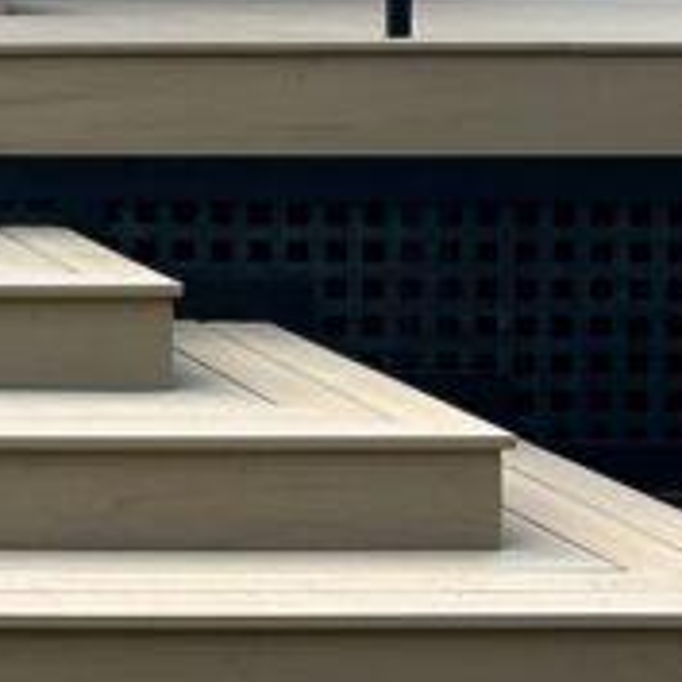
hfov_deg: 11.6
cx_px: -740
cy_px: 12
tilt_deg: -2.4
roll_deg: +0.3
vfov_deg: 13.0
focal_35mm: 133
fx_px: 2965
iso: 100
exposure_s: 1/121
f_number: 1.5
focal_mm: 5.7
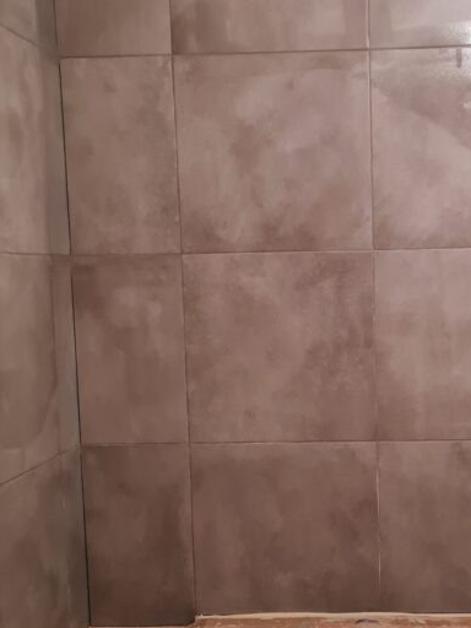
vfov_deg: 36.7
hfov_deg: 27.5
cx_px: 370
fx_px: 943
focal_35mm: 52
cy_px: 363
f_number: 1.8
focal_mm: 5.4
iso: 500
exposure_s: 1/50
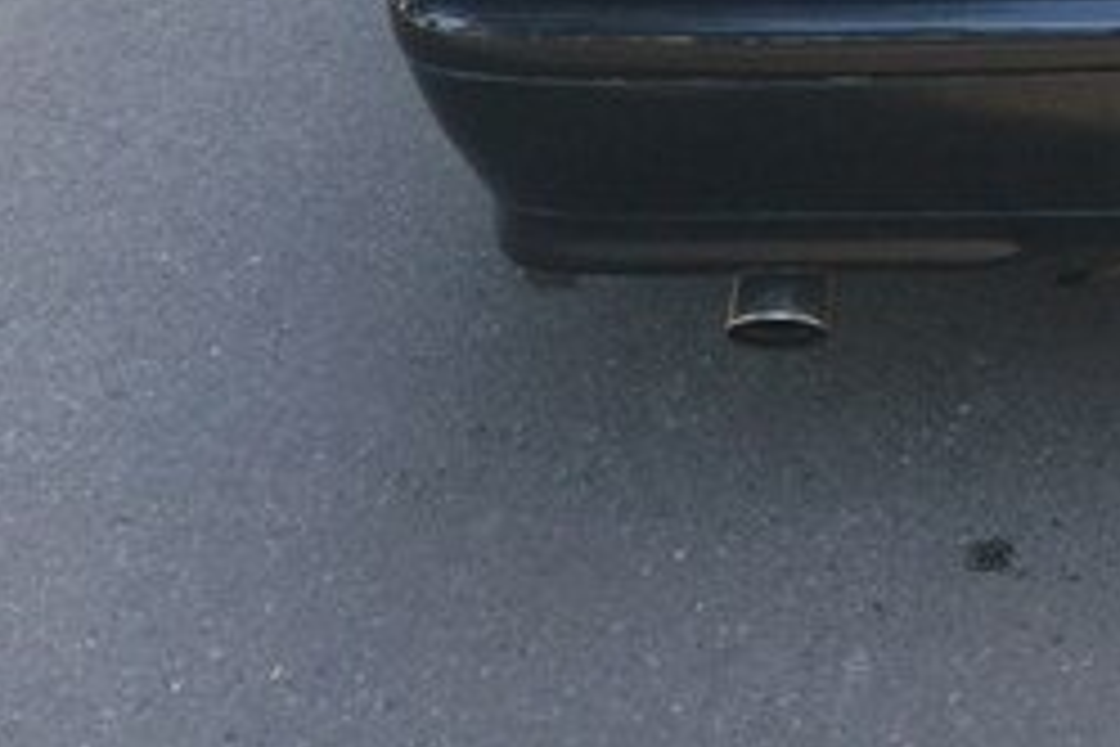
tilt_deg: -19.0
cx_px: 1390
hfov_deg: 23.0
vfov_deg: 15.7
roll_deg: -0.6
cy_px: -362
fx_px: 2489
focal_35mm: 80
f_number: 2.2
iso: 50
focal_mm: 4.15
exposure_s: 1/100
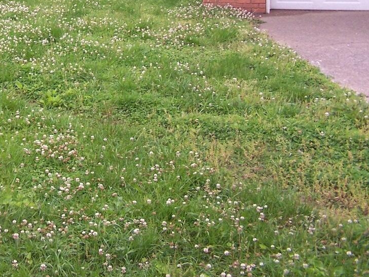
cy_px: 9
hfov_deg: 23.7
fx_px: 863
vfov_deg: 17.8
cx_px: 65
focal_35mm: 81
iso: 140
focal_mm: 6.3
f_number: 2.8
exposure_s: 1/90
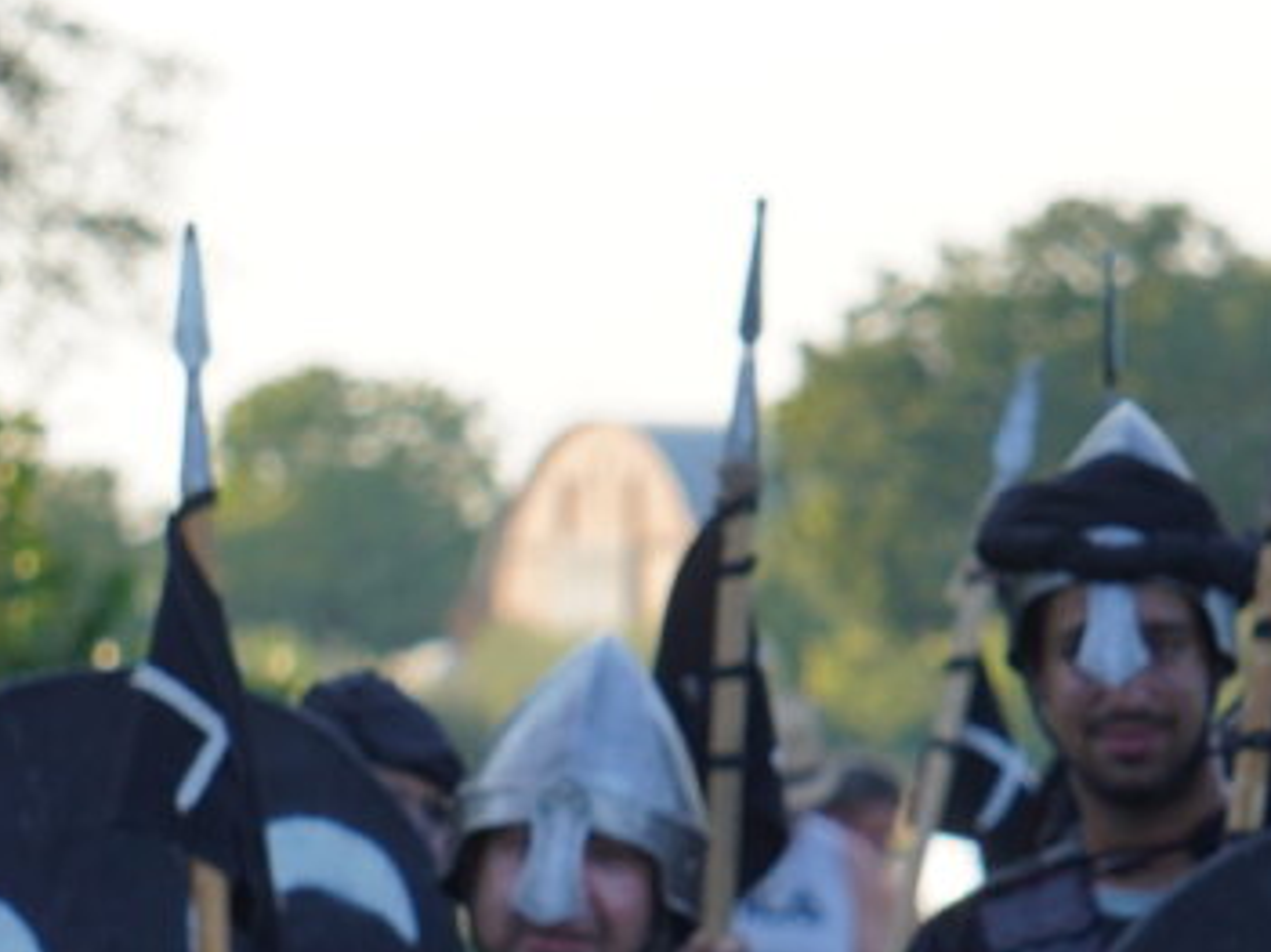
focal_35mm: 494
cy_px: 965
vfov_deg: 3.0
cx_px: 768
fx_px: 18132
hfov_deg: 4.0
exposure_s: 1/160
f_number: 5.6
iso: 100
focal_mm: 94
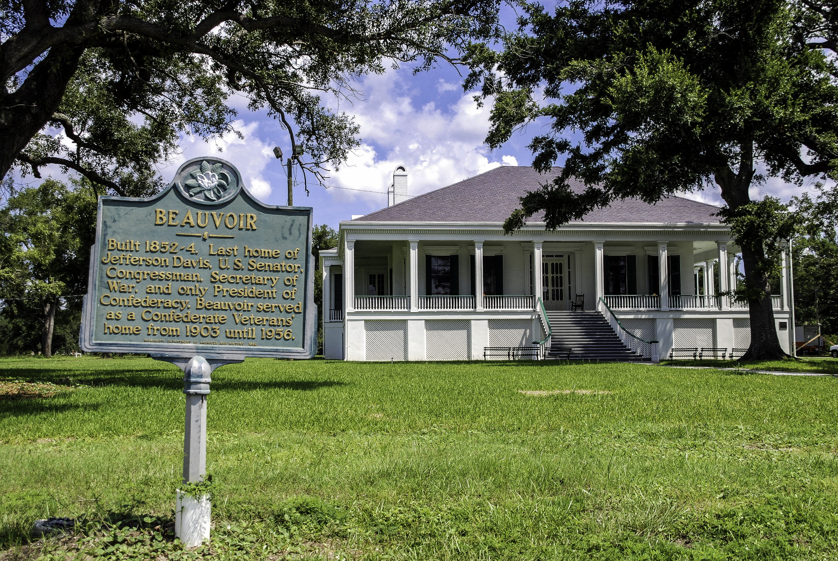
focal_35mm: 46
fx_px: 1084
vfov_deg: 29.0
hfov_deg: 42.3
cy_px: 280
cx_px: 419
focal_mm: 31
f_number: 7.1
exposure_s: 1/200
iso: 100
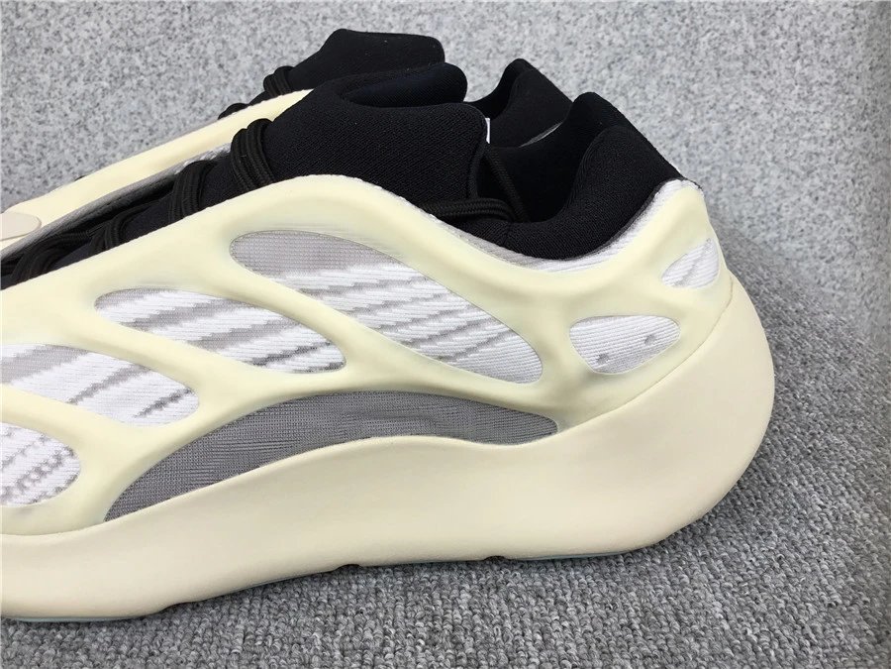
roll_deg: -0.7
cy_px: 334
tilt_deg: -25.5
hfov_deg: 58.4
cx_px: 446
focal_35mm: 31
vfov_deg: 45.4
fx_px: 798
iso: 25
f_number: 2.4
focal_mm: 3.3
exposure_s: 1/100
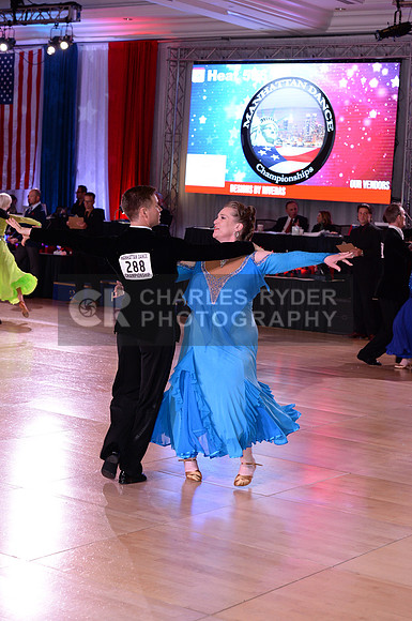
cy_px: 310
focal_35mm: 70
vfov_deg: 28.9
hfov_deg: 19.4
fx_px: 1205
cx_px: 206
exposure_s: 1/250
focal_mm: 70
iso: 2000
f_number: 5.6
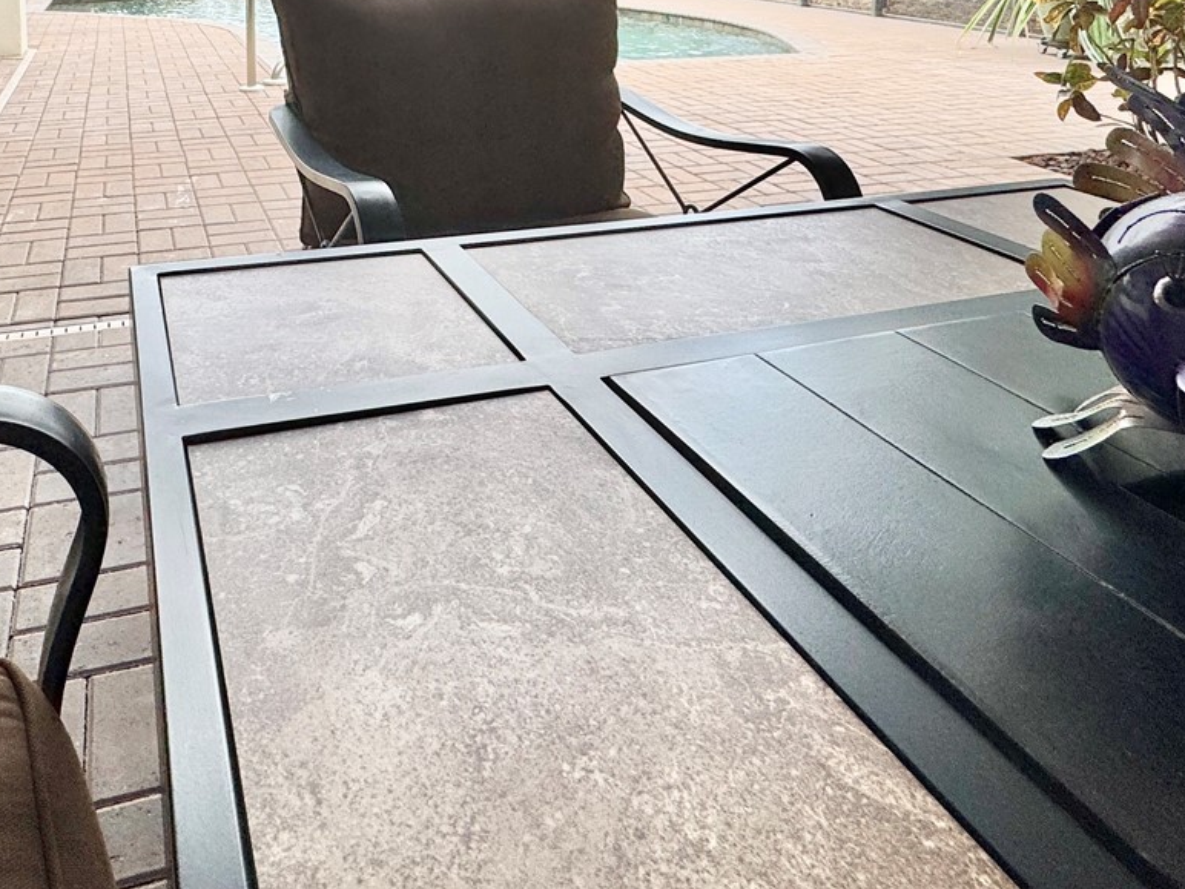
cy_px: 17
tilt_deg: -7.5
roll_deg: -0.1
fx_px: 993
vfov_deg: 42.3
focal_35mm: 29
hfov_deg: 60.4
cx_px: 410
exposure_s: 1/456
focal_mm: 2.22
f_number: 2.2
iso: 40
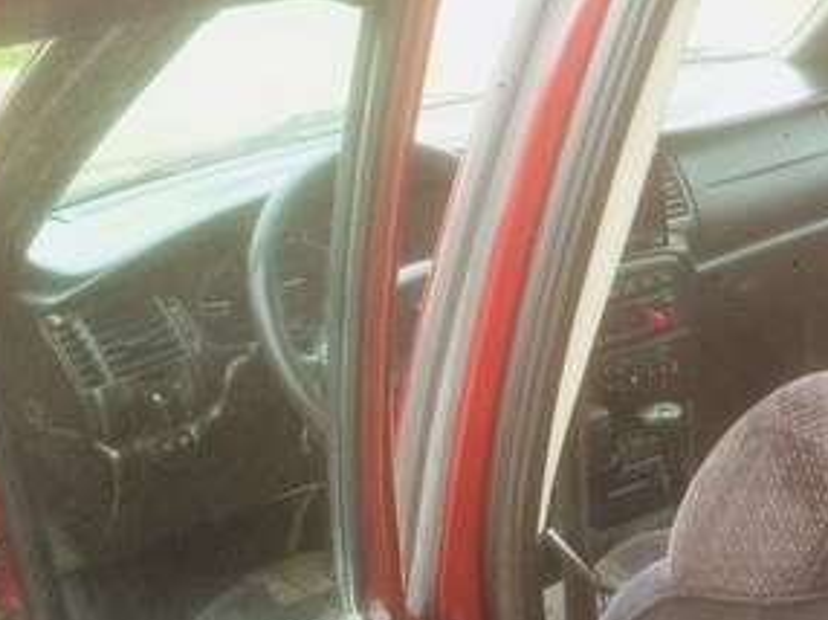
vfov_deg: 20.7
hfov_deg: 27.0
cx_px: 869
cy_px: 711
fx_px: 1601
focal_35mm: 67
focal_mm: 4.15
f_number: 2.2
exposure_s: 1/33
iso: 64
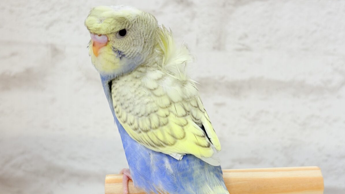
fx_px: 521
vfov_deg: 21.1
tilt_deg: -7.8
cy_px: 100
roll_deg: -1.0
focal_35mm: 57
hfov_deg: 36.6
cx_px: 173
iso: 32
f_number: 1.6
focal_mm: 5.96
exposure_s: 1/50
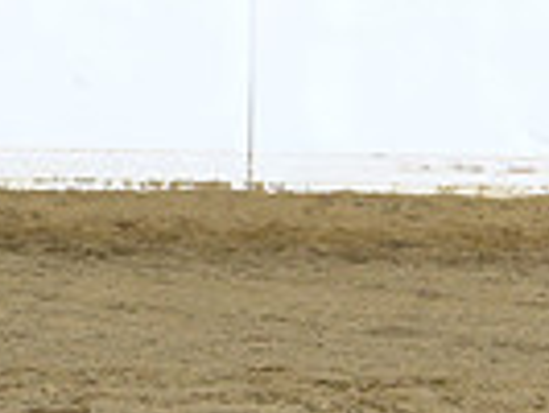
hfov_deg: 2.4
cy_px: -142
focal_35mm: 838
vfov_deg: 1.8
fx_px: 13302
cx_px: 1164
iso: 5000
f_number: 7.1
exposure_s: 1/200
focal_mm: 200
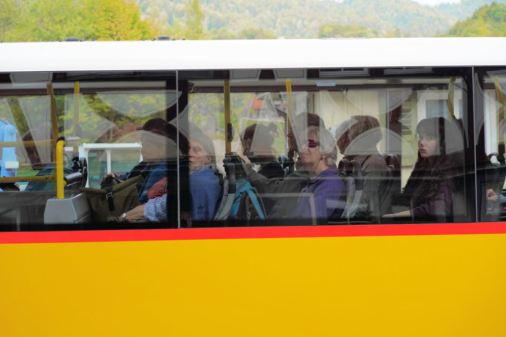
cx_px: 253
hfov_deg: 23.9
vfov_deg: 16.1
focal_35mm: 85
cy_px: 168
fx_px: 1195
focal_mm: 85
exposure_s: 1/1000
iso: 800
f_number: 5
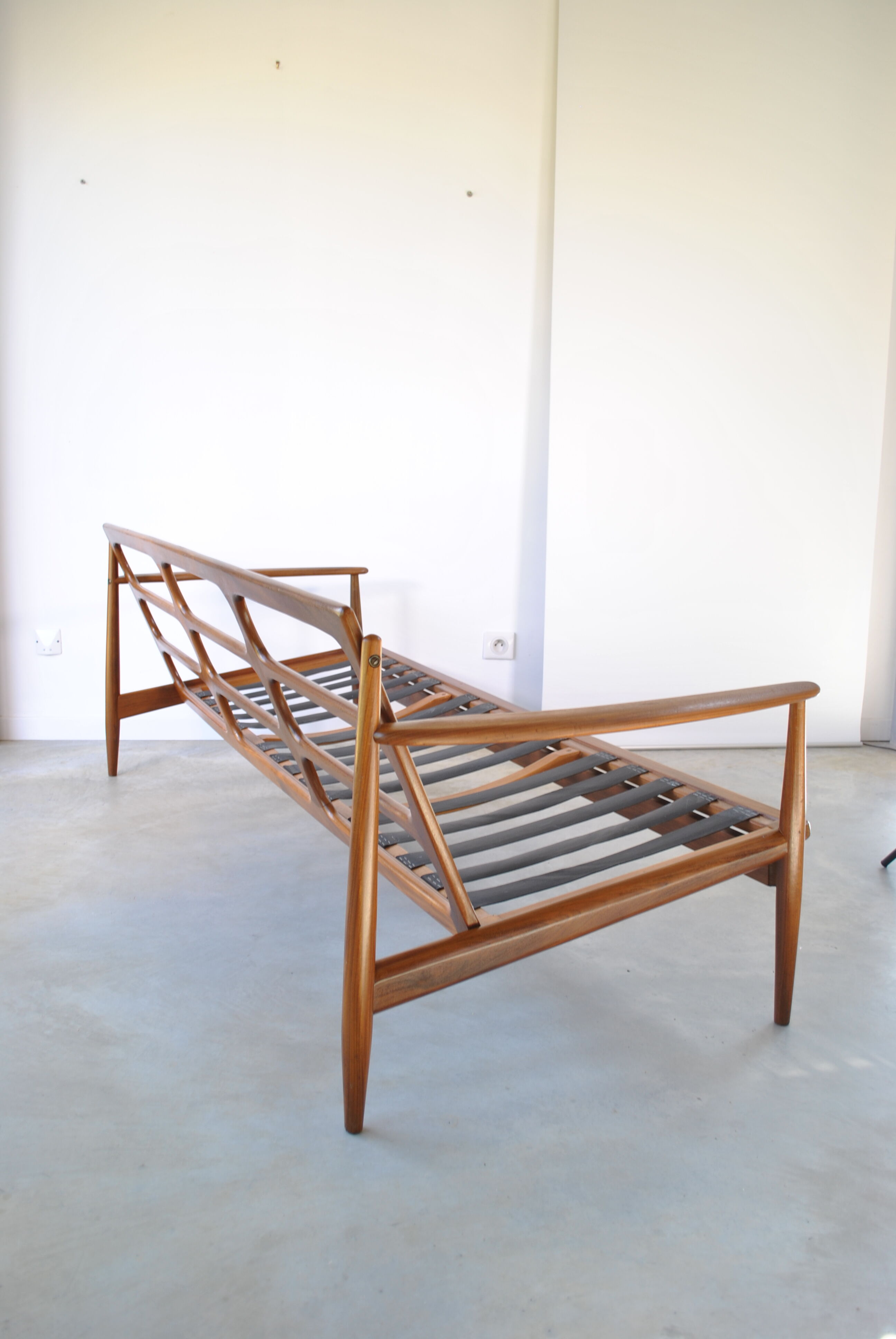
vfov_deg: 61.9
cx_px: 448
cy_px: 670
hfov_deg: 43.7
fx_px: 1117
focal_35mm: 30
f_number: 5.6
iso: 100
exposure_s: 1/25
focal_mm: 20
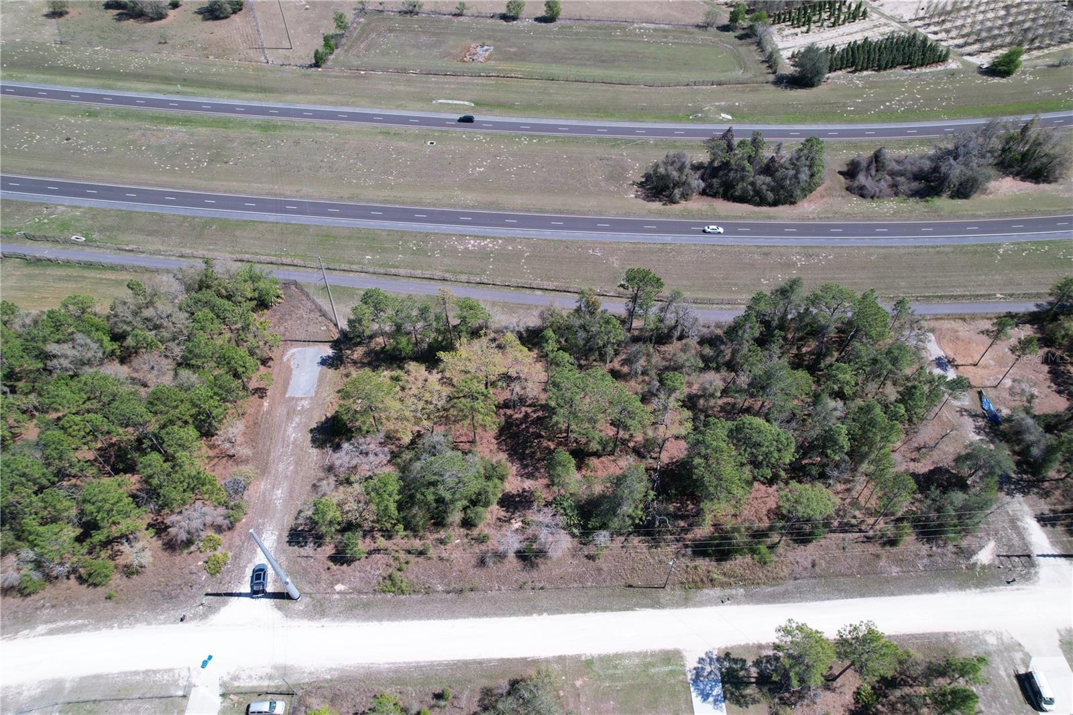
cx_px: 536
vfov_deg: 57.2
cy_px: 358
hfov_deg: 78.6
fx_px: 656
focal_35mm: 22
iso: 200
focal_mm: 8.38
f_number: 2.8
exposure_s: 1/100
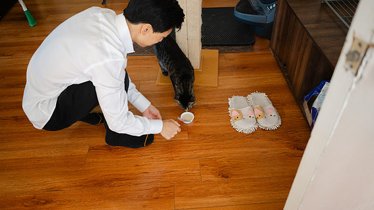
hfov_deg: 64.3
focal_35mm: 30
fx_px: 298
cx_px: 186
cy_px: 85
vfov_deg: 38.8
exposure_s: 1/125
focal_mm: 28
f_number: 2.8
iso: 2200
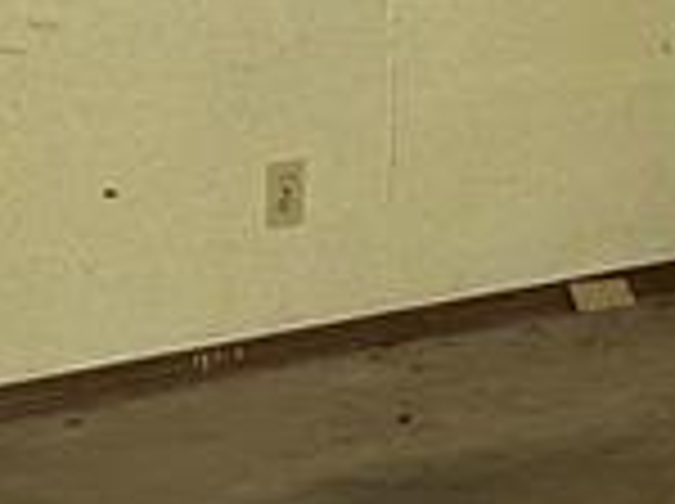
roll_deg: -2.3
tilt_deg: -3.2
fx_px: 3465
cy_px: -302
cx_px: 1791
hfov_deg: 9.5
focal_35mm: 178
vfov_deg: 8.1
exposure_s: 1/60
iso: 160
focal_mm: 5.7
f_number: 1.5
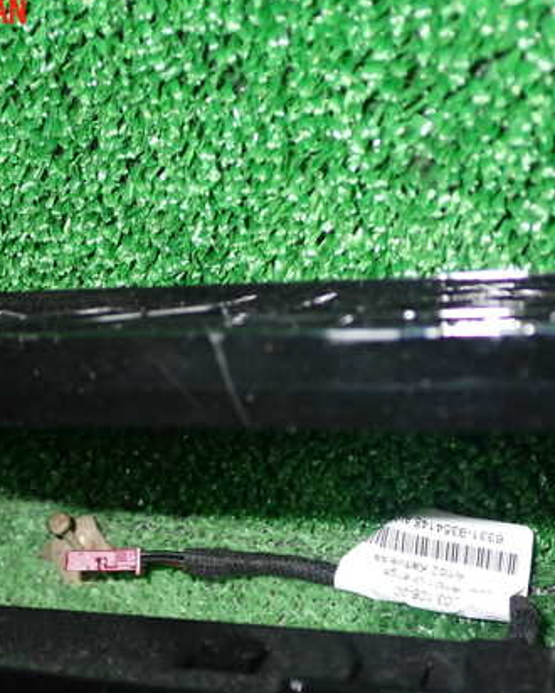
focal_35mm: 54
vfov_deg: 34.7
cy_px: 370
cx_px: 225
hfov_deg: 28.1
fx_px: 1108
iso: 400
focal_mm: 6.83
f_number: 8
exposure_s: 1/40
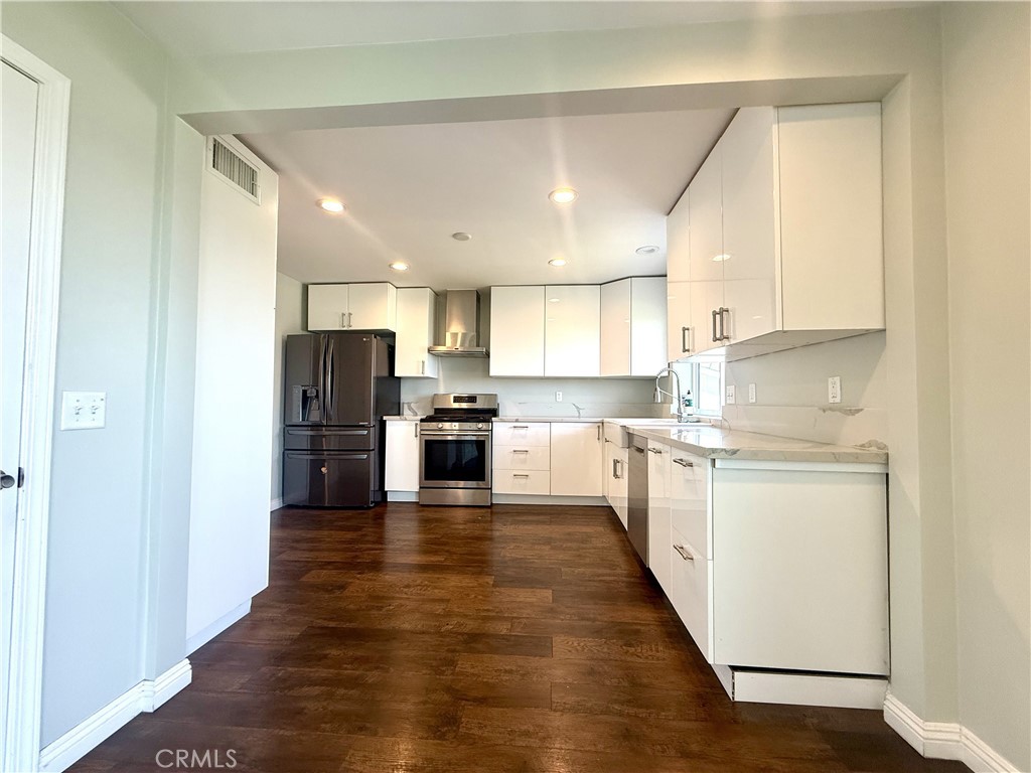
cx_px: 516
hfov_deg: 102.1
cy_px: 386
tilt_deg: +2.2
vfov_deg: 85.7
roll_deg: -0.9
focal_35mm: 14
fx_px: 417
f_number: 2.2
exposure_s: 1/120
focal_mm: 2.22
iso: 160
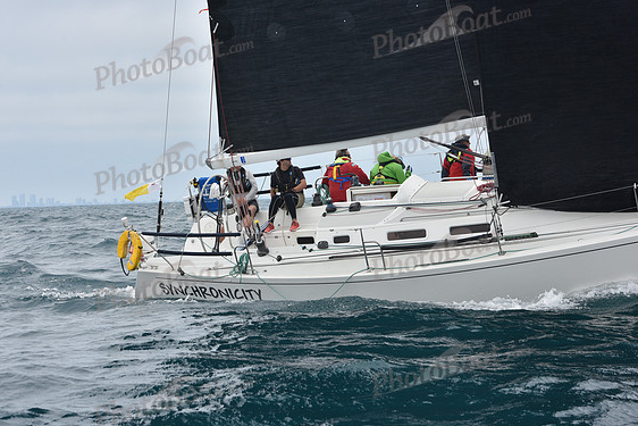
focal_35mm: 95
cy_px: 208
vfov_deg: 14.4
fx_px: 1684
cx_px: 313
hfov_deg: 21.5
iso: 250
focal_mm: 92
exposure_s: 1/800
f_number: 8
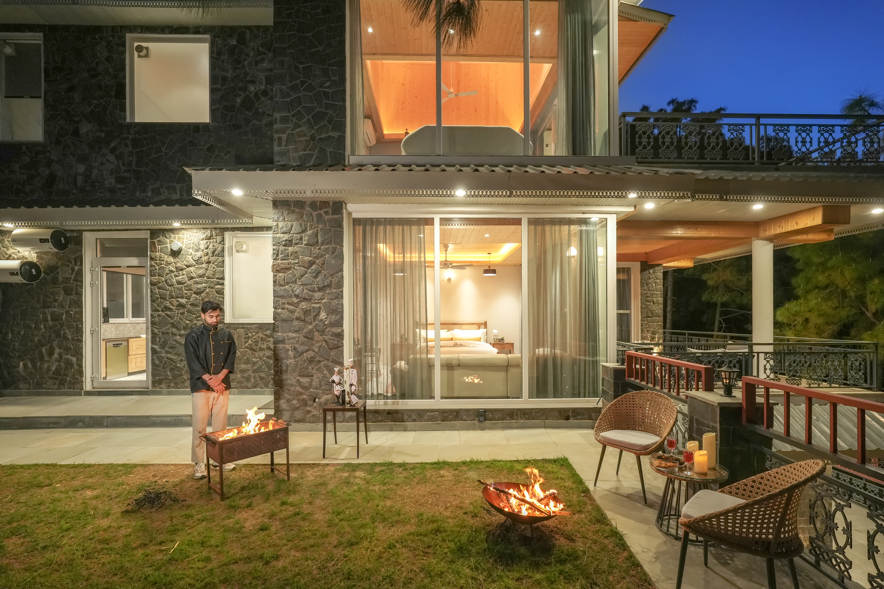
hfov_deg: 96.7
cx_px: 442
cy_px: 294
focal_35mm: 16
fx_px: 393
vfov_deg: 73.7
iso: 2000
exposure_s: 1/80
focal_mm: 16
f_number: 4
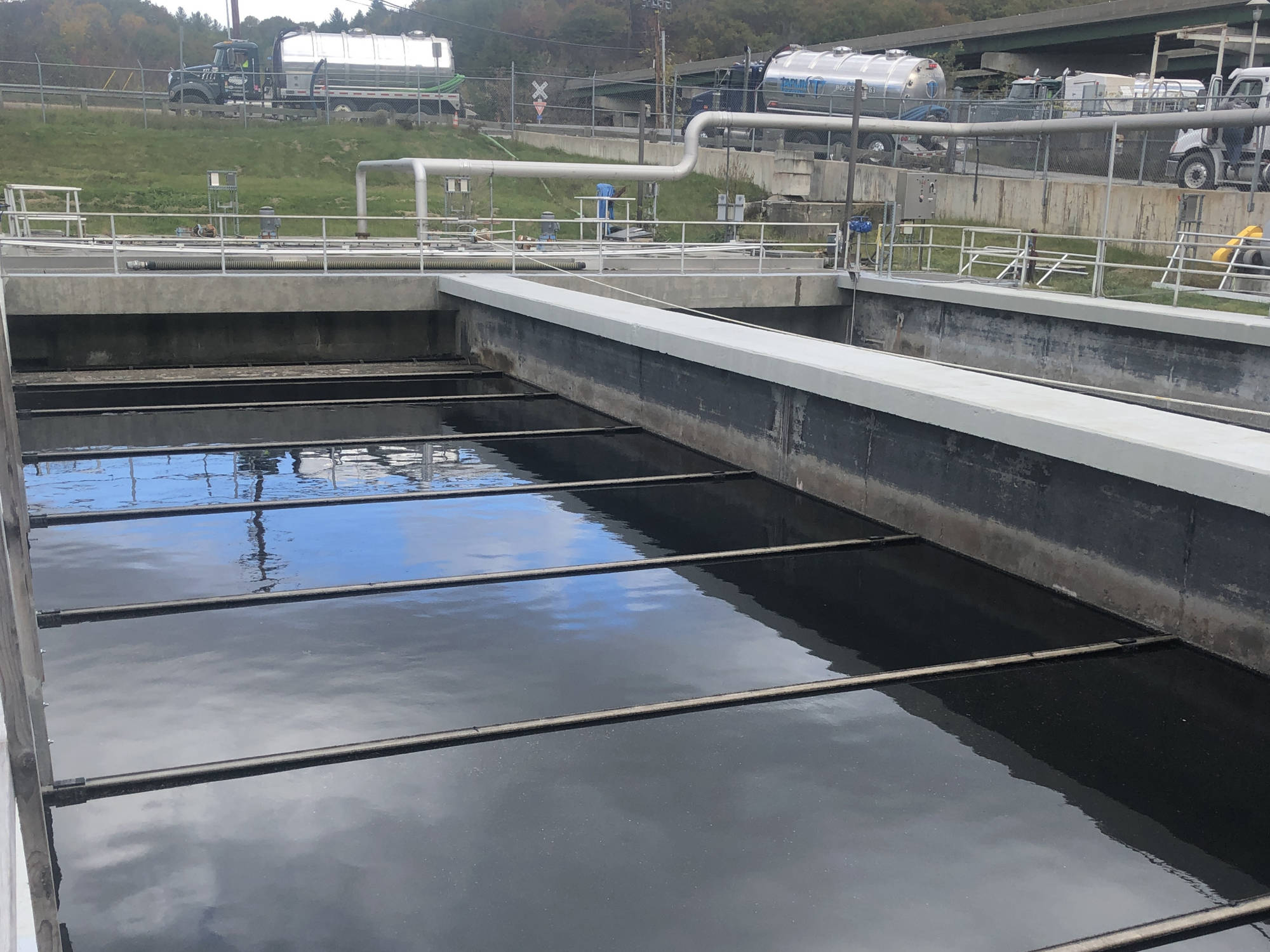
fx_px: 1027
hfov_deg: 63.4
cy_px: 476
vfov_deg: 49.7
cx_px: 635
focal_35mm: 28
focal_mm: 3.99
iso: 100
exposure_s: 1/9
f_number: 1.8
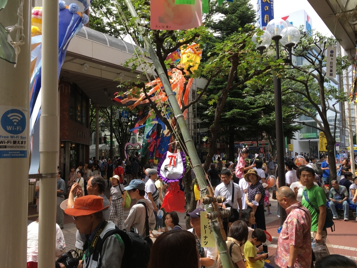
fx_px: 299
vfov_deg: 48.2
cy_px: 134
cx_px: 178
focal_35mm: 29
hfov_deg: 61.7
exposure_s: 1/469
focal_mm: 4.15
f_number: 2.2
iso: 25
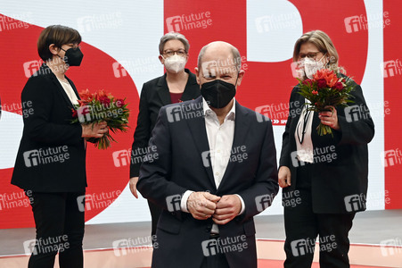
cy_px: 134
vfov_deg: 36.8
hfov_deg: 53.2
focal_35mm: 36
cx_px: 201
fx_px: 402
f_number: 5.6
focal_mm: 36
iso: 5000
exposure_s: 1/640
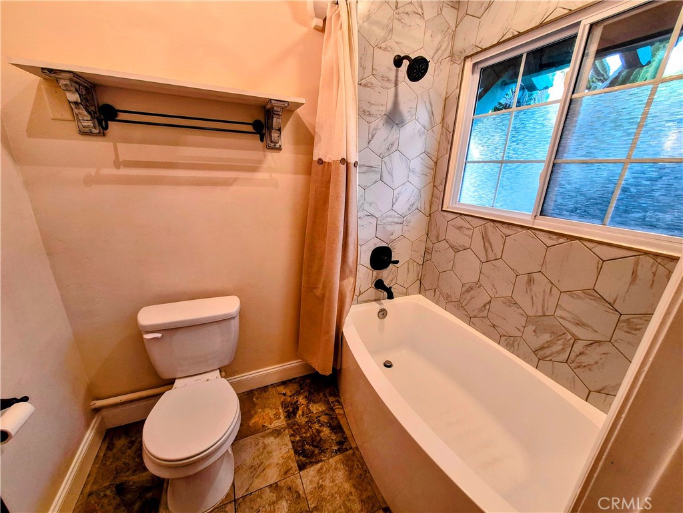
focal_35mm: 13
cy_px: 256
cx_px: 342
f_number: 2.2
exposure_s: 1/60
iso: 125
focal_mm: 1.74
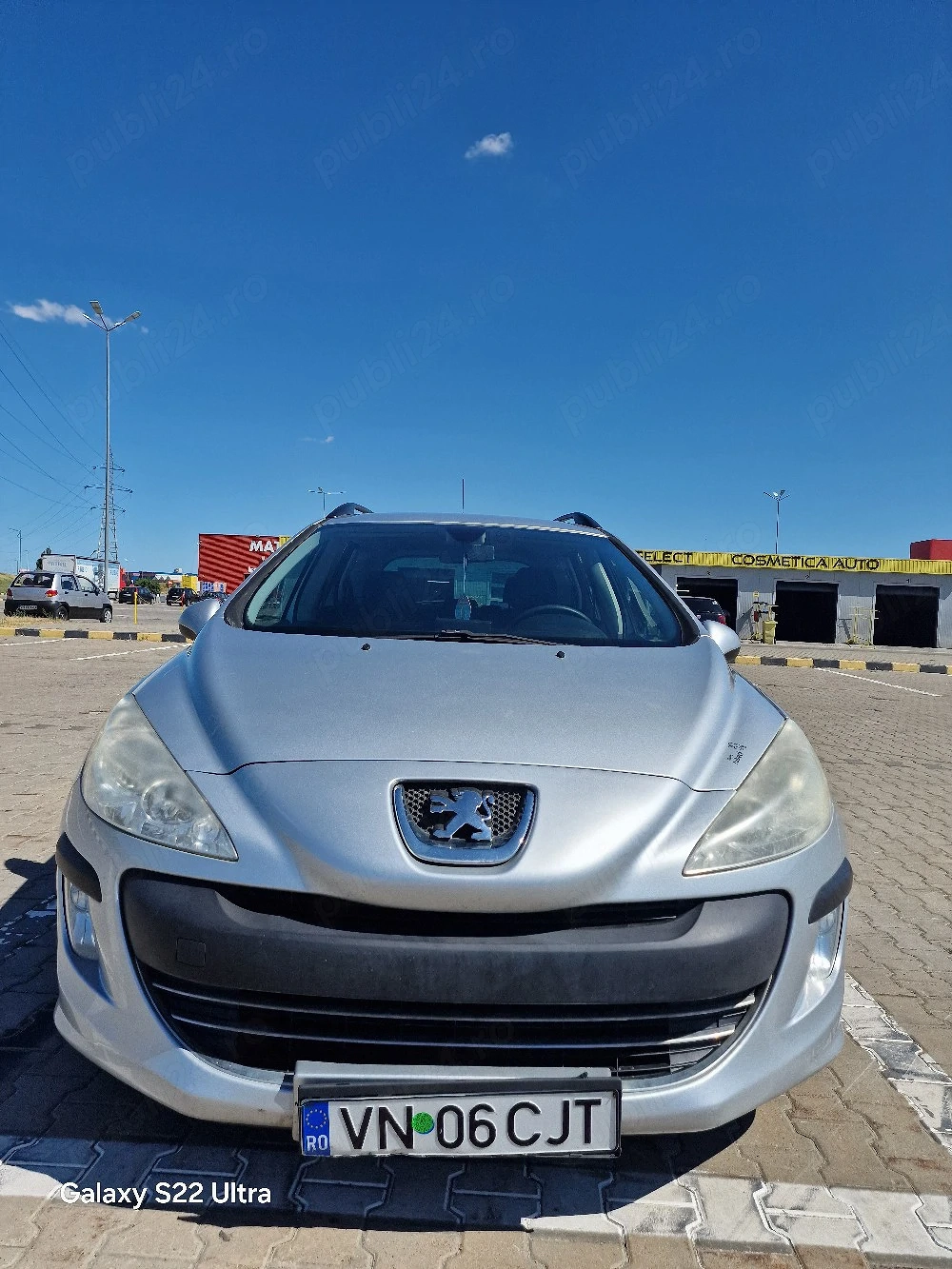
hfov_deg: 58.9
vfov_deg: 73.9
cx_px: 476
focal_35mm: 23
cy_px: 634
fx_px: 843
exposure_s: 1/2000
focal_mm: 6.4
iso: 50
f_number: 1.8
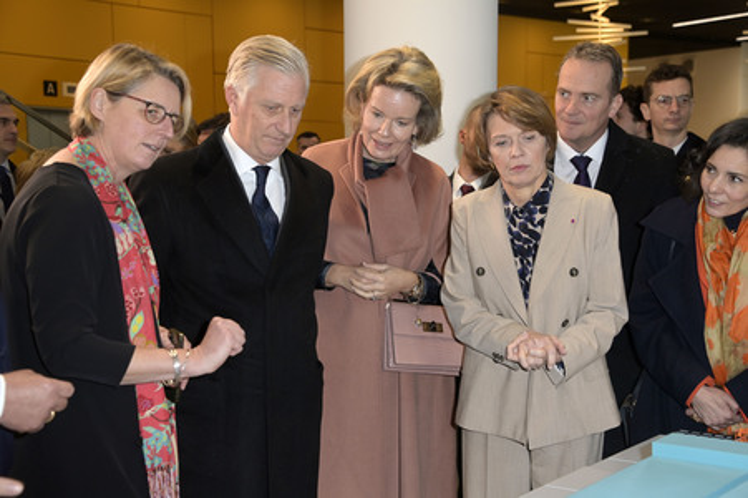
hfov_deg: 34.5
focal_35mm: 58
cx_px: 374
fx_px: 1204
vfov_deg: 23.3
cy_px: 249
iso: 1600
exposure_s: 1/125
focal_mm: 58
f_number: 5.6
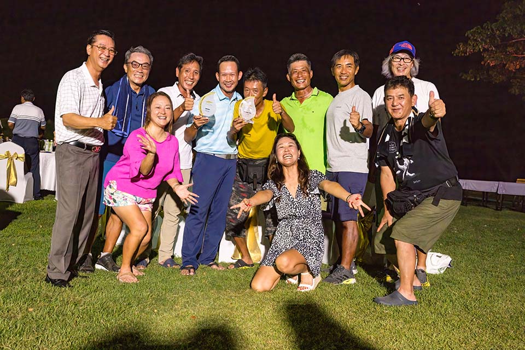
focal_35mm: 32
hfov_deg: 58.7
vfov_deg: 41.1
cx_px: 262
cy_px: 175
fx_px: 467
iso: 12800
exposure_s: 1/250
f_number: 4.5
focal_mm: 32
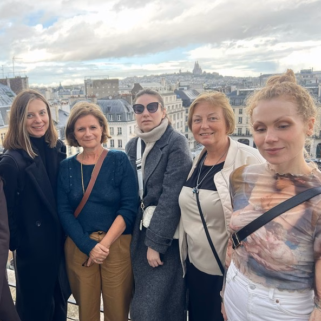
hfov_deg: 51.7
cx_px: 112
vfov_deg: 52.5
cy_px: 161
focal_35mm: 31
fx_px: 325
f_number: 1.5
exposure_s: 1/302
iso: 50
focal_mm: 5.7
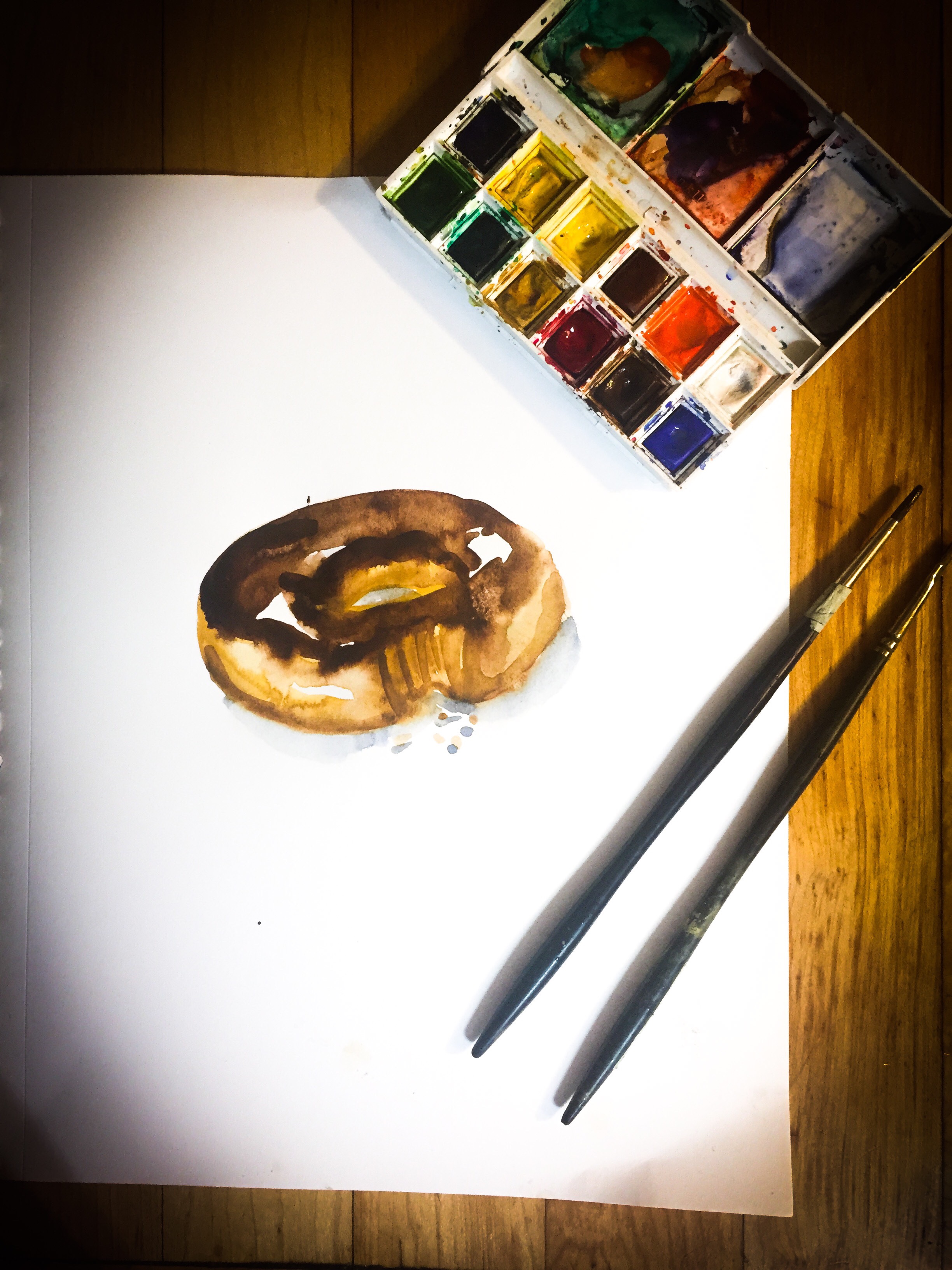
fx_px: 1063
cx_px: 476
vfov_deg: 61.7
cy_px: 635
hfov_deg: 48.2
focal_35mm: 29
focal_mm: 4.15
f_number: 2.2
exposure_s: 1/30
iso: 50
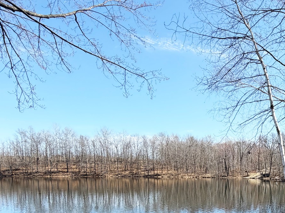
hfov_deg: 46.8
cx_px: 288
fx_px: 263
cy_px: 192
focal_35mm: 32
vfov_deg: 40.7
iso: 40
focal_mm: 2.22
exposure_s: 1/770
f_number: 2.2
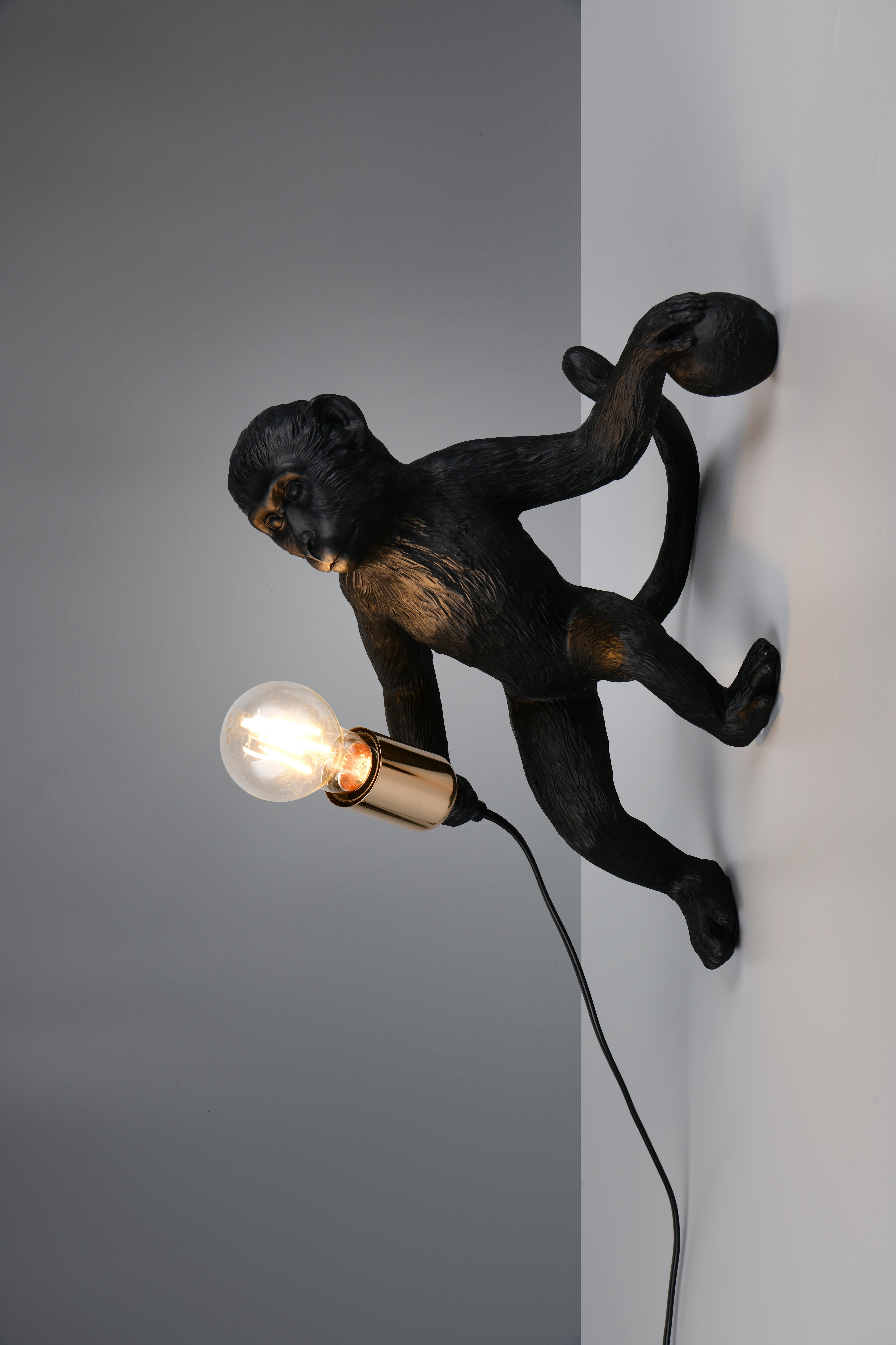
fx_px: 2613
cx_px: 448
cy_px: 672
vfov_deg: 28.8
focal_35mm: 70
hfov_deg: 19.5
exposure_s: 1/8
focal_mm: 70
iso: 72
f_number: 13
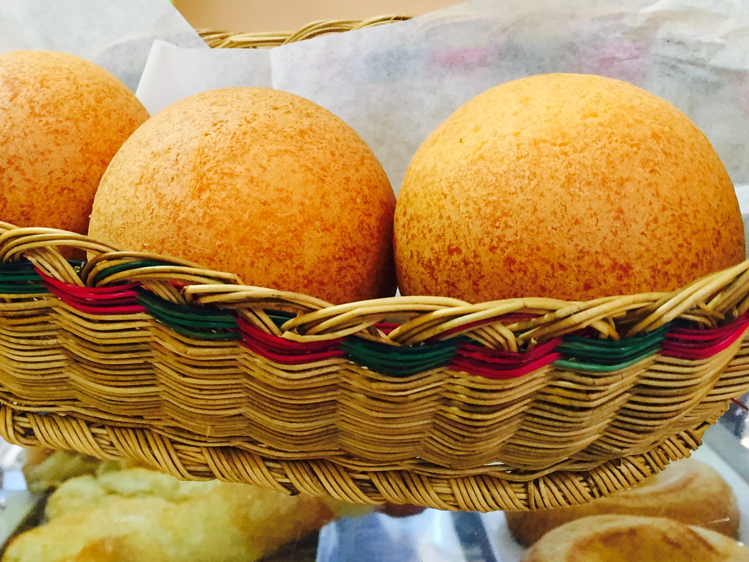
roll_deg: +2.8
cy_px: 105
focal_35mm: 54
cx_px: 339
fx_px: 1168
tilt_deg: -6.8
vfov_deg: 26.5
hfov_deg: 35.5
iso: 50
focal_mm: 4.15
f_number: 2.2
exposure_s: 1/30
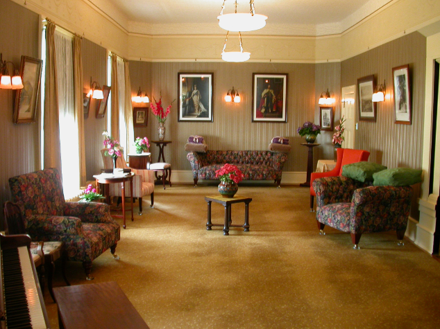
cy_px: 166
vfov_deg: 36.8
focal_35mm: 39
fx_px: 496
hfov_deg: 47.9
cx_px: 215
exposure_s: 1/3.33
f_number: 2.6
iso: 127
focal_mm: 7.8
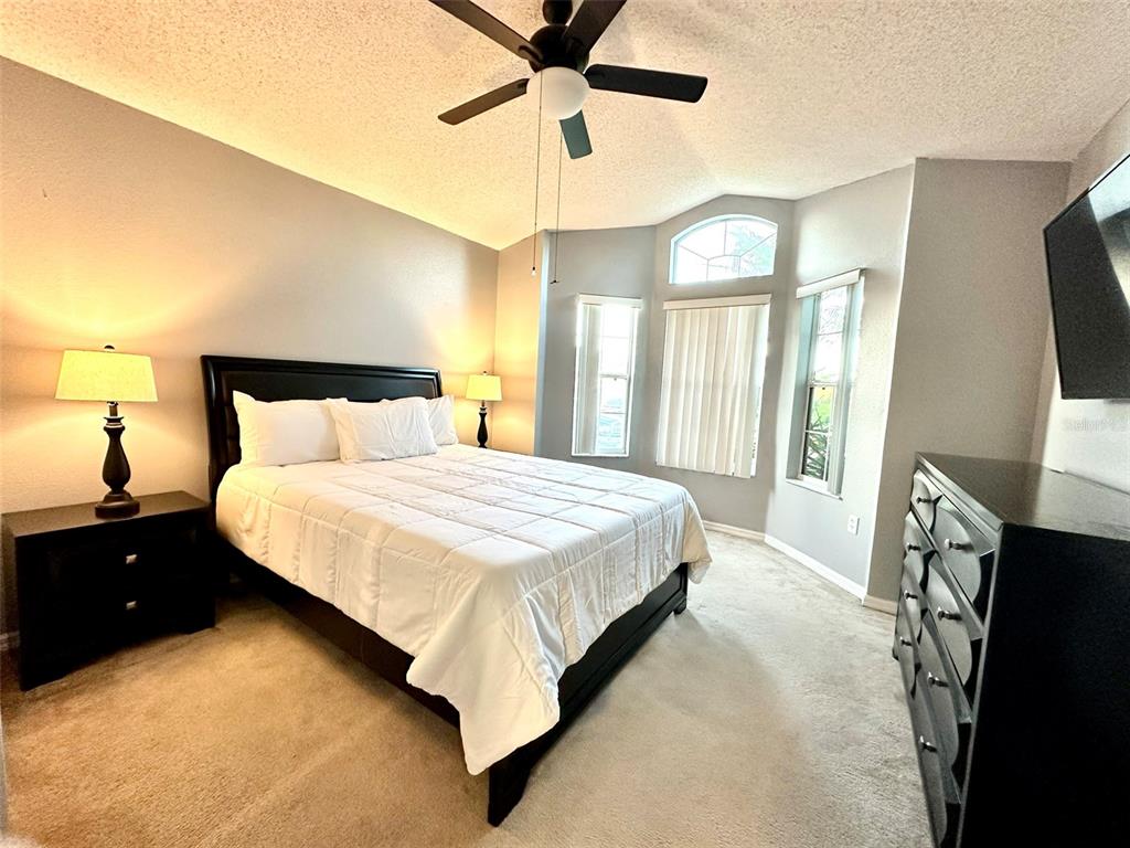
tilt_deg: -5.1
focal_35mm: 14
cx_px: 565
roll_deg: -2.6
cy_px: 424
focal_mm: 2.22
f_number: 2.2
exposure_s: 1/60
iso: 250
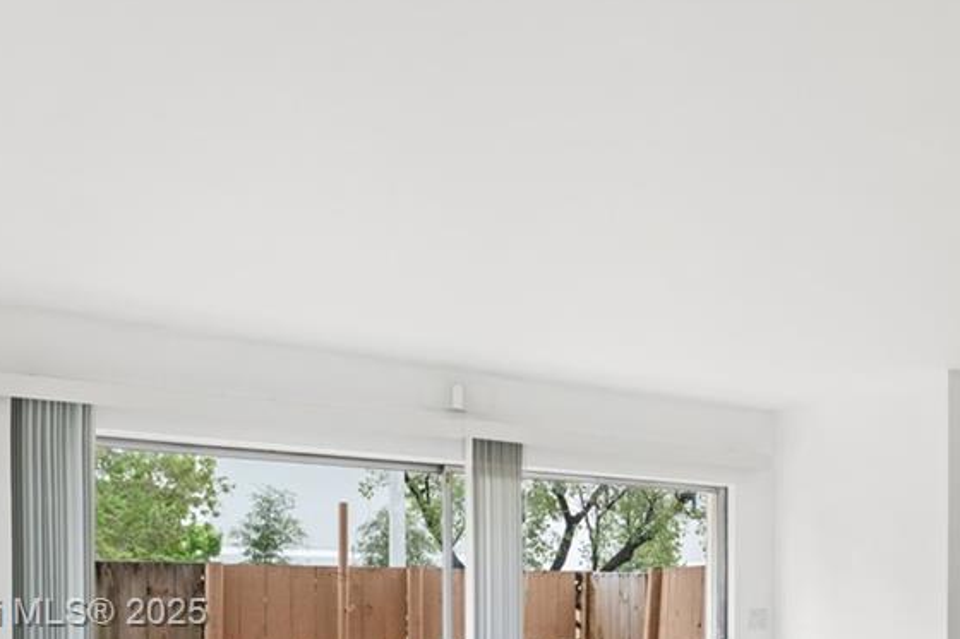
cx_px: 1030
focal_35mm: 40
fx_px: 1066
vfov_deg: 31.3
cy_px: 615
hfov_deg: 40.2
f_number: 9
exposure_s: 1/25
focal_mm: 14
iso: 640
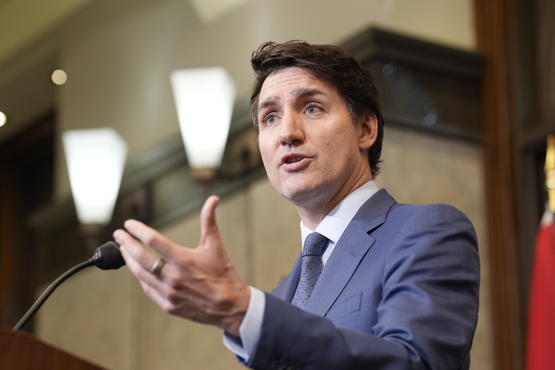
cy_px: 185
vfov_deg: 10.3
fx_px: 2050
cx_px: 278
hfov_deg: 15.4
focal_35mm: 133
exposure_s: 1/250
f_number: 4
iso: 2000
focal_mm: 133
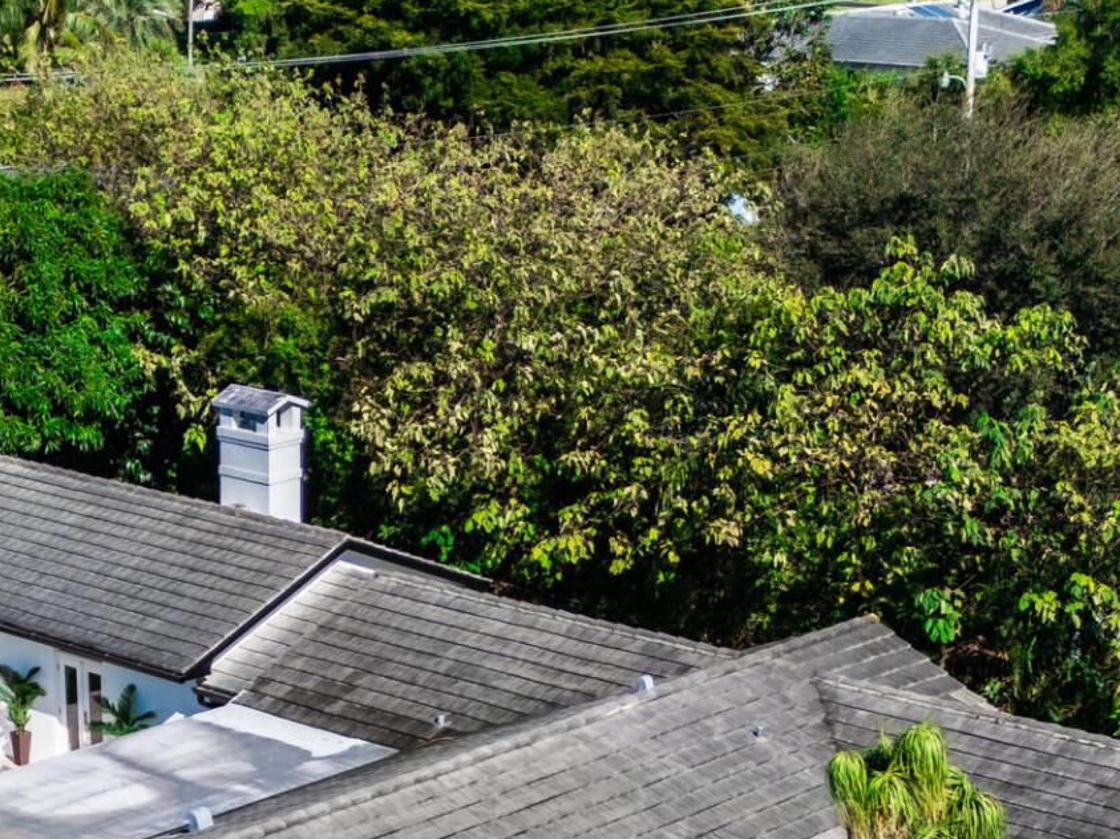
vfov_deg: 16.2
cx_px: 235
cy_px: 1314
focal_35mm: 82
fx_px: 2653
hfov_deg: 23.5
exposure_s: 1/2000
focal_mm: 6.72
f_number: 1.7
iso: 100
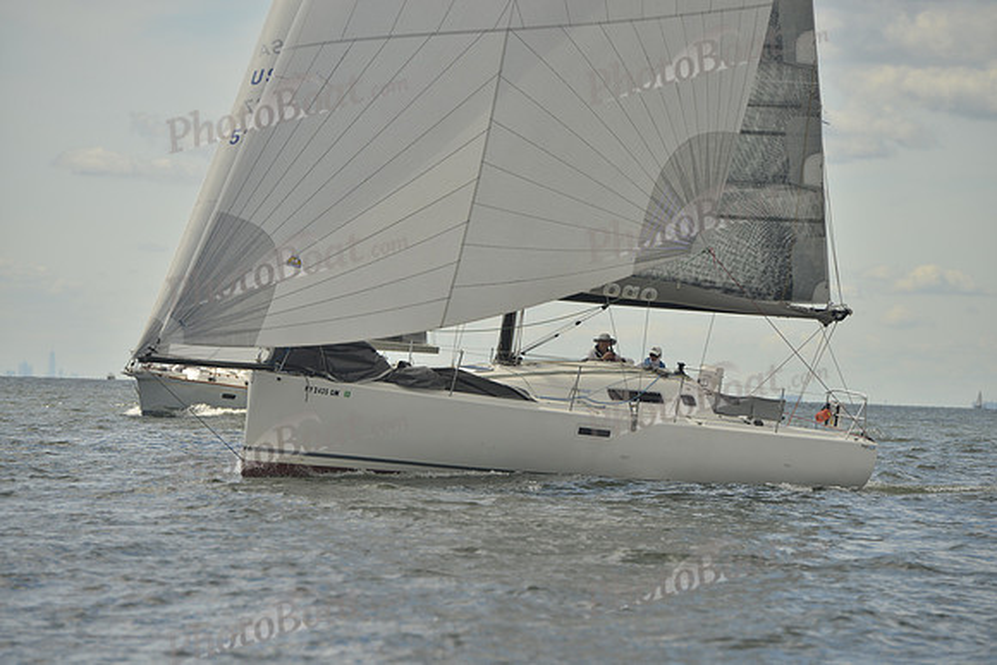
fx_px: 5401
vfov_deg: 7.0
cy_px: 332
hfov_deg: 10.5
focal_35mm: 195
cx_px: 498
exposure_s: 1/640
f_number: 7.1
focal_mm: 195
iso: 200
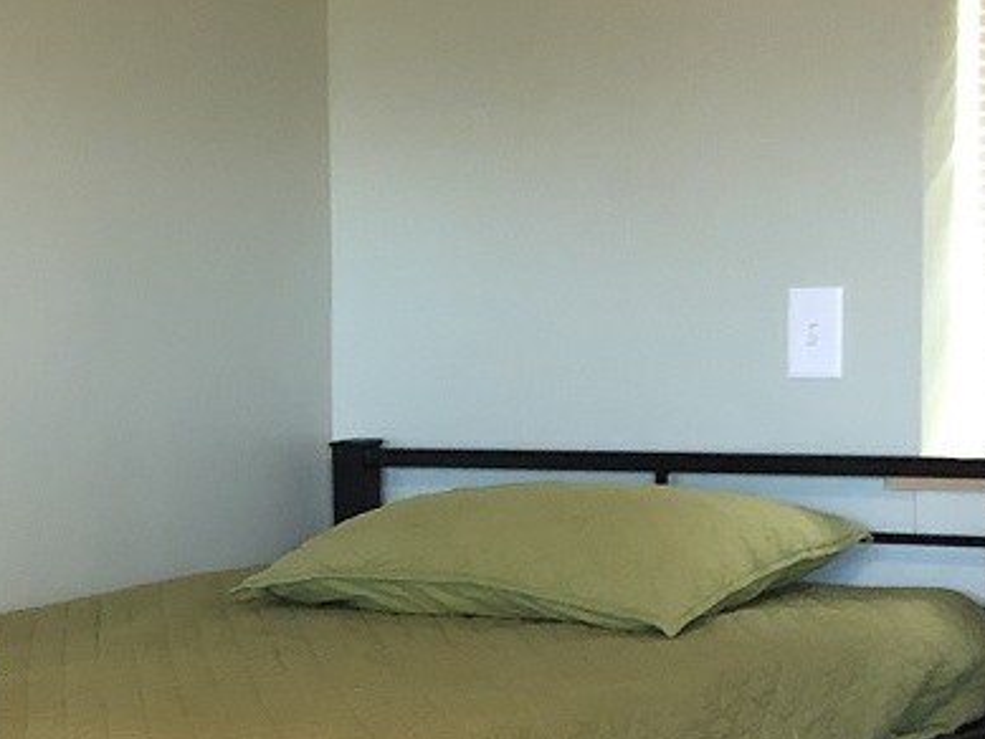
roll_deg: +3.2
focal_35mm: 108
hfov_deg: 16.9
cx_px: -380
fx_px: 3074
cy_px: 771
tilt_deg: -9.0
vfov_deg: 13.5
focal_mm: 3.99
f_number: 1.8
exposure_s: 1/15
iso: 80
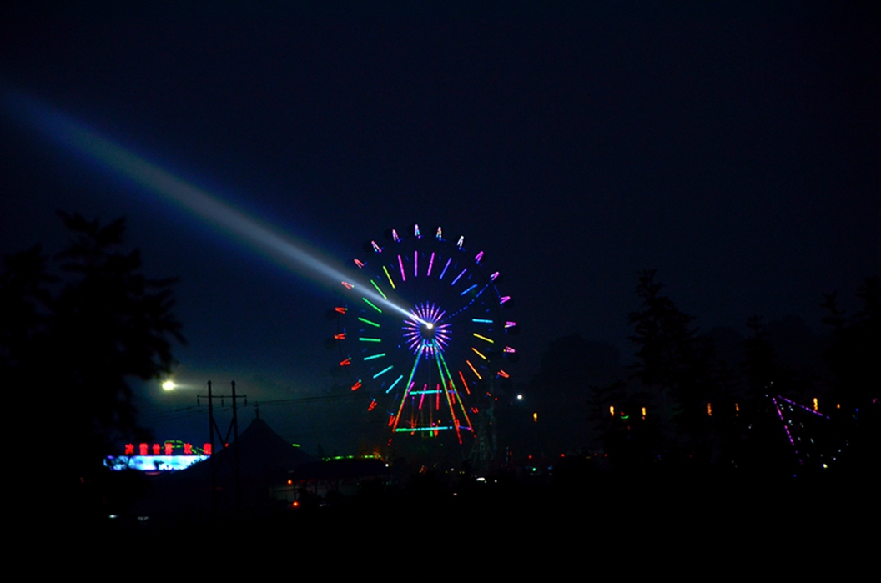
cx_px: 440
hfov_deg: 13.1
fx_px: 3846
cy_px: 292
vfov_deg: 8.7
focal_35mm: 158
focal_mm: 105
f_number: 5.6
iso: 200
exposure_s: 1/20
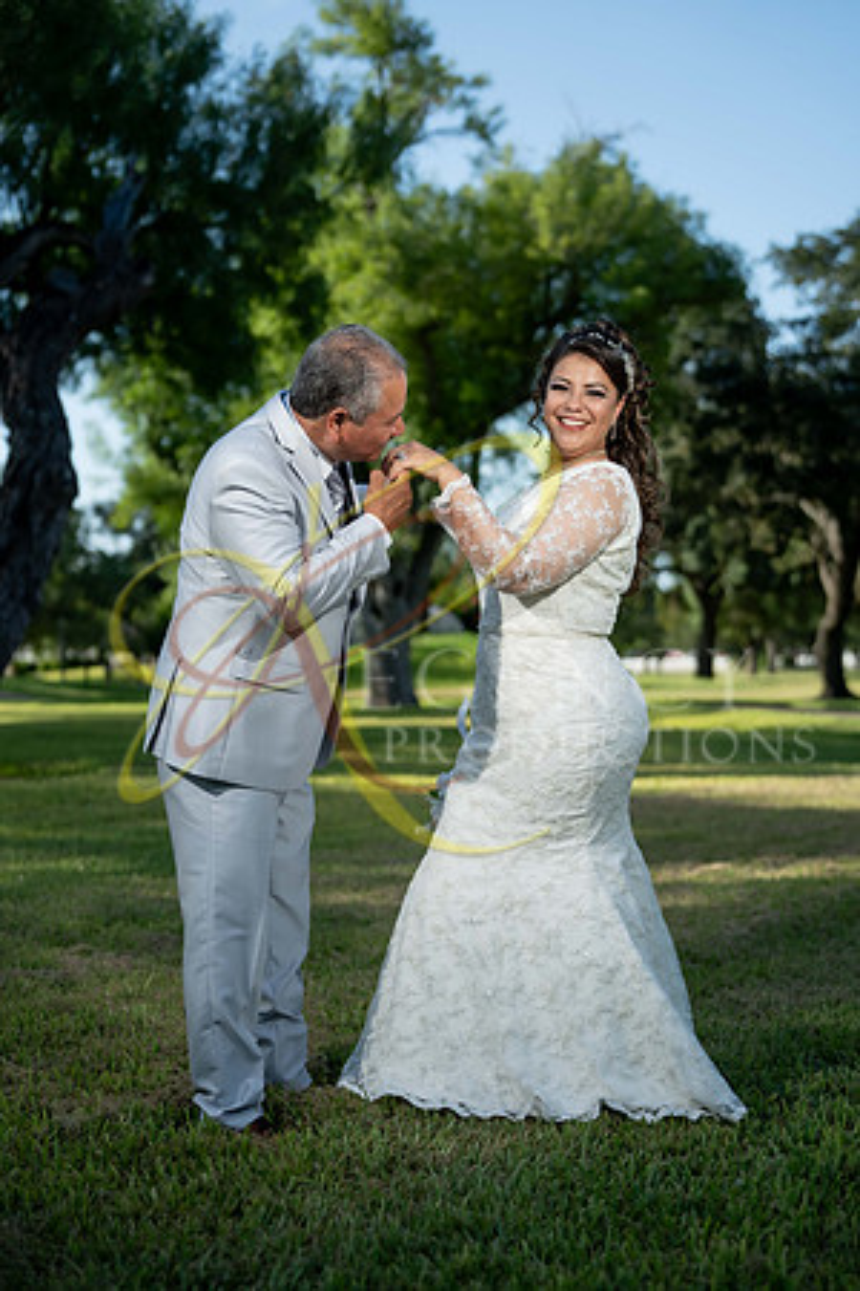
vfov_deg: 36.9
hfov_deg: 25.1
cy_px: 646
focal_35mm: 54
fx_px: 1935
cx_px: 430
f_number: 2.5
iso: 250
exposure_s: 1/2500
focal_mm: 54
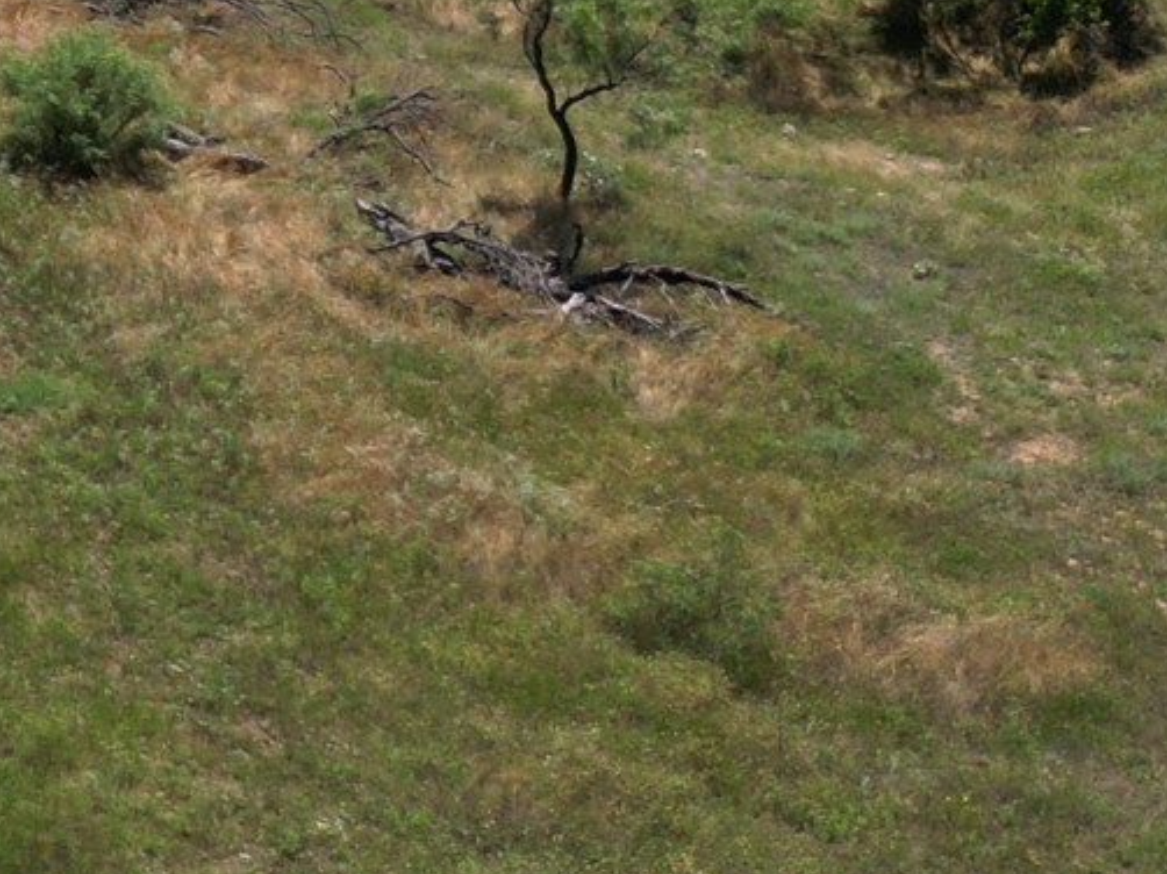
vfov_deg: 13.9
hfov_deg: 18.0
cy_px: -544
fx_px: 3302
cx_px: -567
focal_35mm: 98
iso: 100
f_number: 1.7
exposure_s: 1/2500
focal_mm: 6.72
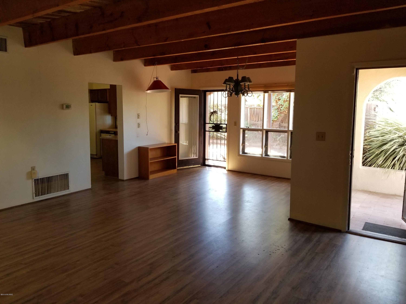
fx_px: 305
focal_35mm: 26
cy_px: 152
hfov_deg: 67.3
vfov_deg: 53.1
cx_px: 203
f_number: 1.7
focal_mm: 4.25
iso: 125
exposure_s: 1/60
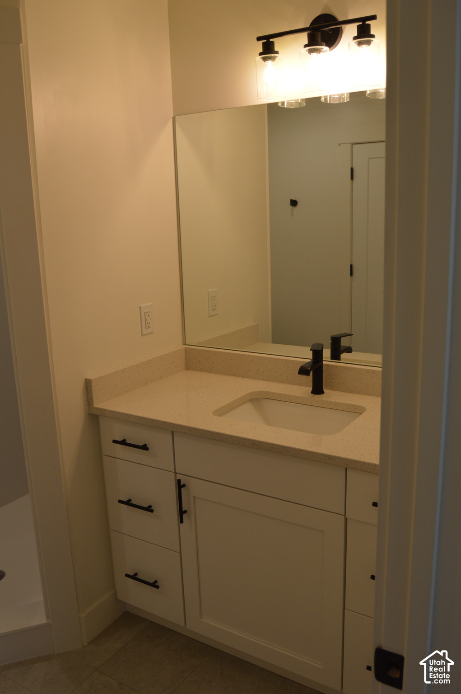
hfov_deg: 43.5
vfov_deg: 62.0
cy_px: 347
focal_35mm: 30
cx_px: 230
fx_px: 577
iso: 400
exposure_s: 1/125
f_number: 5.6
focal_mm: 20
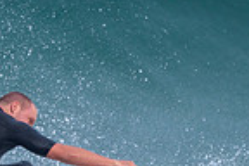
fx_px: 17028
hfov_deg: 0.8
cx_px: 32
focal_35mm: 2462
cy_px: 157
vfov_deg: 0.6
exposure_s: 1/2000
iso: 280
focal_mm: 500
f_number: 5.6
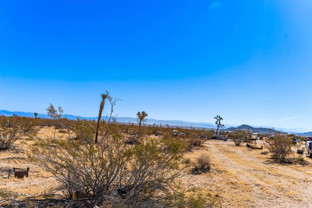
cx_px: 147
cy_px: 118
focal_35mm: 32
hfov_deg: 58.7
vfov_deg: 41.1
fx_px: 277
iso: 100
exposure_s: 1/1250
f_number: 5
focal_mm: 28
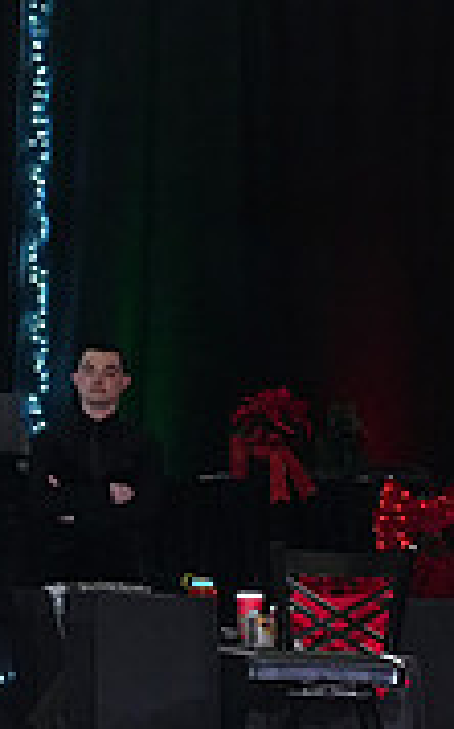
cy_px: 383
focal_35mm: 236
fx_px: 4680
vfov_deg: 8.9
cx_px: -638
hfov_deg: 5.4
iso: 6400
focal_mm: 71
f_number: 5
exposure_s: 1/400
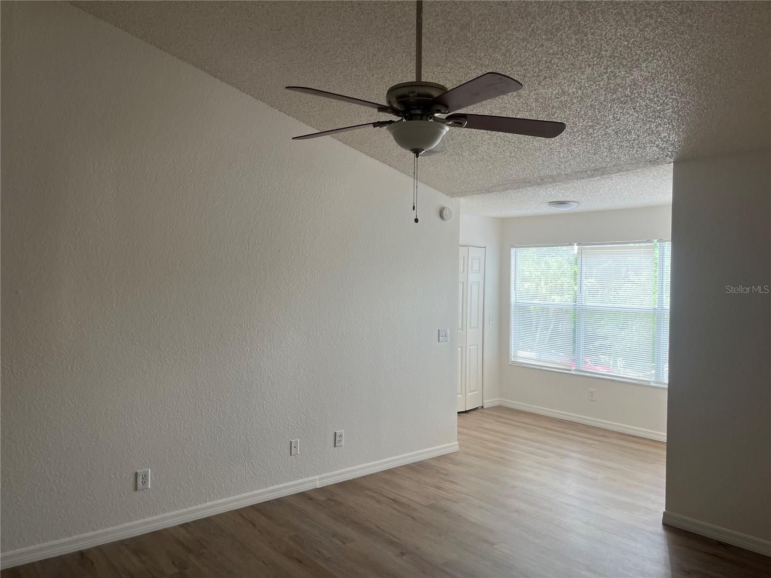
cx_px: 386
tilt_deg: -2.2
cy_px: 289
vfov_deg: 53.1
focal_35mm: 26
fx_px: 579
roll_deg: -0.6
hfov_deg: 67.3
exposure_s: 1/121
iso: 50
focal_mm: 5.1
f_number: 1.6
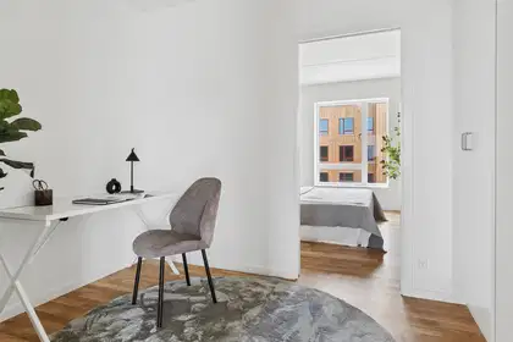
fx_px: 299
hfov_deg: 81.2
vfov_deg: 59.5
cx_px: 256
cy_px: 171
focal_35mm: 21
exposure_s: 1/13
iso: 200
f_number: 8
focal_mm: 14
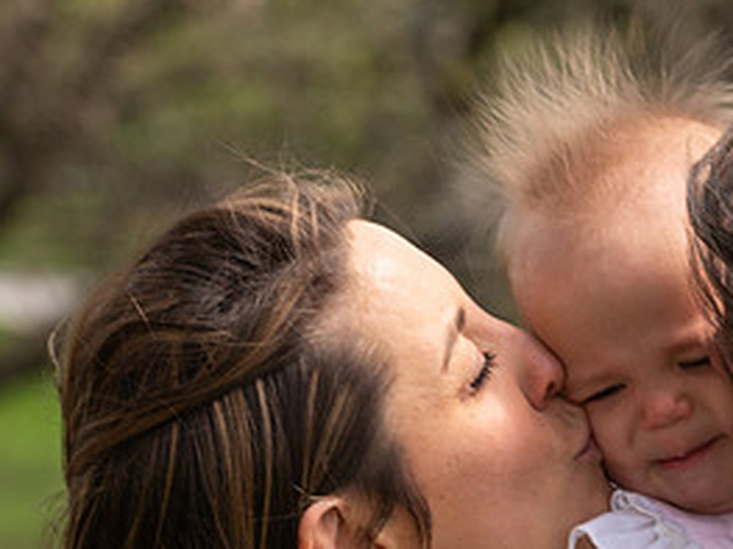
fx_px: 6625
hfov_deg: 6.3
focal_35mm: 313
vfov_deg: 4.7
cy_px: 423
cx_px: 726
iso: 320
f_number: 6.3
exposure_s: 1/200
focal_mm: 140
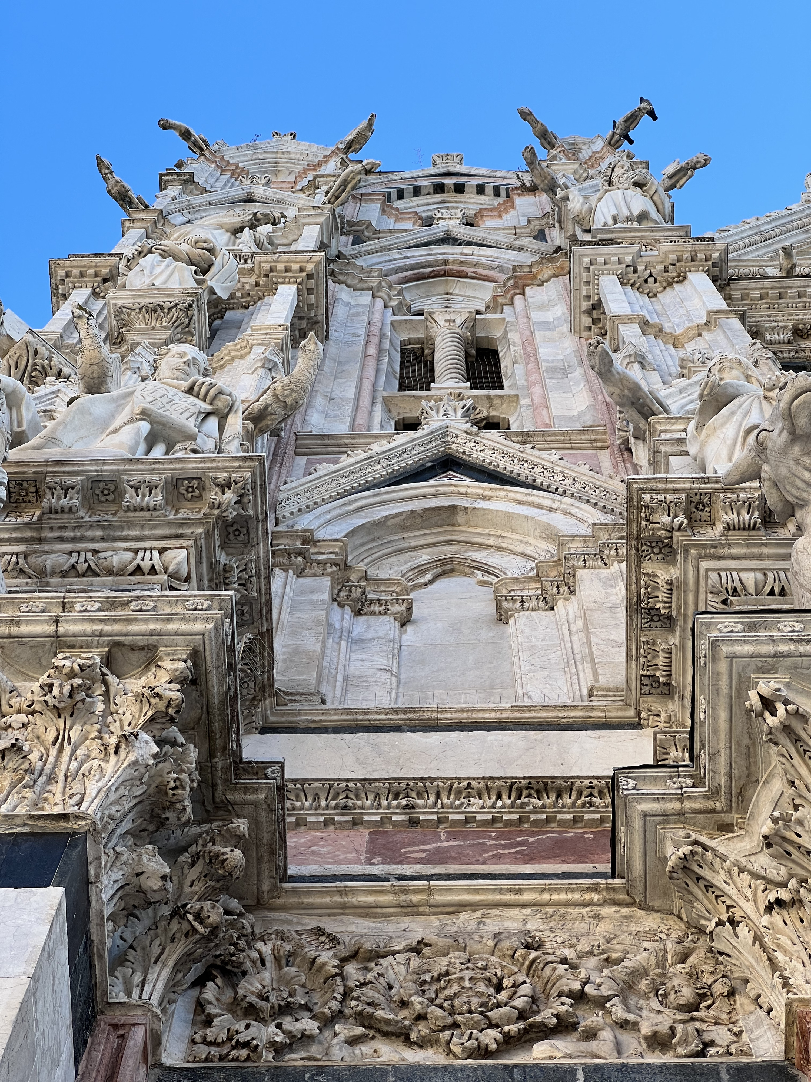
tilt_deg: +74.3
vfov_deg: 25.3
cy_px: 541
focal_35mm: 77
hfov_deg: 19.1
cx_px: 406
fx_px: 2405
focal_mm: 9
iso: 32
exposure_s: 1/148
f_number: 2.8
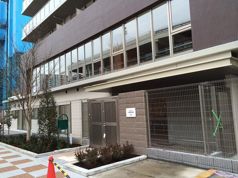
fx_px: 206
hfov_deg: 60.0
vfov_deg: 46.8
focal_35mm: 30
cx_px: 119
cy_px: 89
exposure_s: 1/326
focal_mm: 4.12
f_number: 2.2
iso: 32
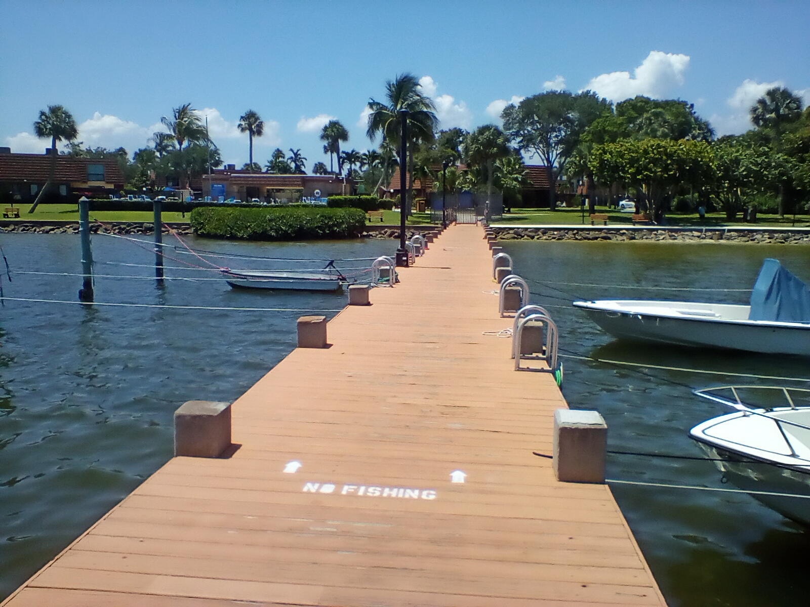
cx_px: 405
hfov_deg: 58.4
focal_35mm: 31
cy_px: 304
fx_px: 725
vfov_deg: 45.4
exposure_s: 1/2079
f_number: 2.4
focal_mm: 2.38
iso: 102
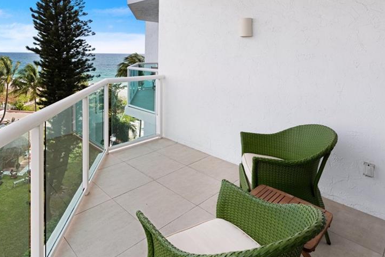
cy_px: 86
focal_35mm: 20
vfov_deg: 60.5
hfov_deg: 81.4
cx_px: 131
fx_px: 214
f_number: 7.1
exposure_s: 1/80
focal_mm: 14
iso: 200
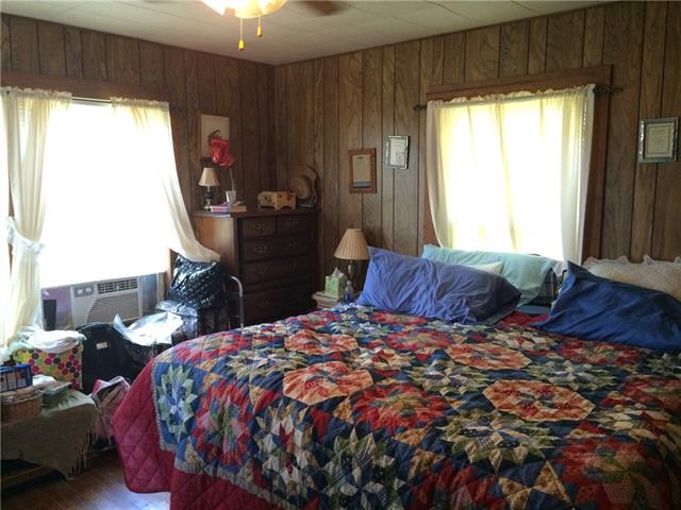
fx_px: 571
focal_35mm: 29
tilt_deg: -8.3
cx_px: 340
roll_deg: +1.2
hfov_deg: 61.7
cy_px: 255
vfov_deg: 48.2
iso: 200
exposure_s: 1/30
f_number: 2.2
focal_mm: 4.15
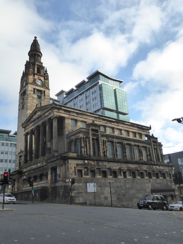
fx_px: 226
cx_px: 92
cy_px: 122
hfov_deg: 44.2
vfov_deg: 56.8
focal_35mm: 32
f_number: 3.5
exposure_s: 1/640
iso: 160
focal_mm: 5.4
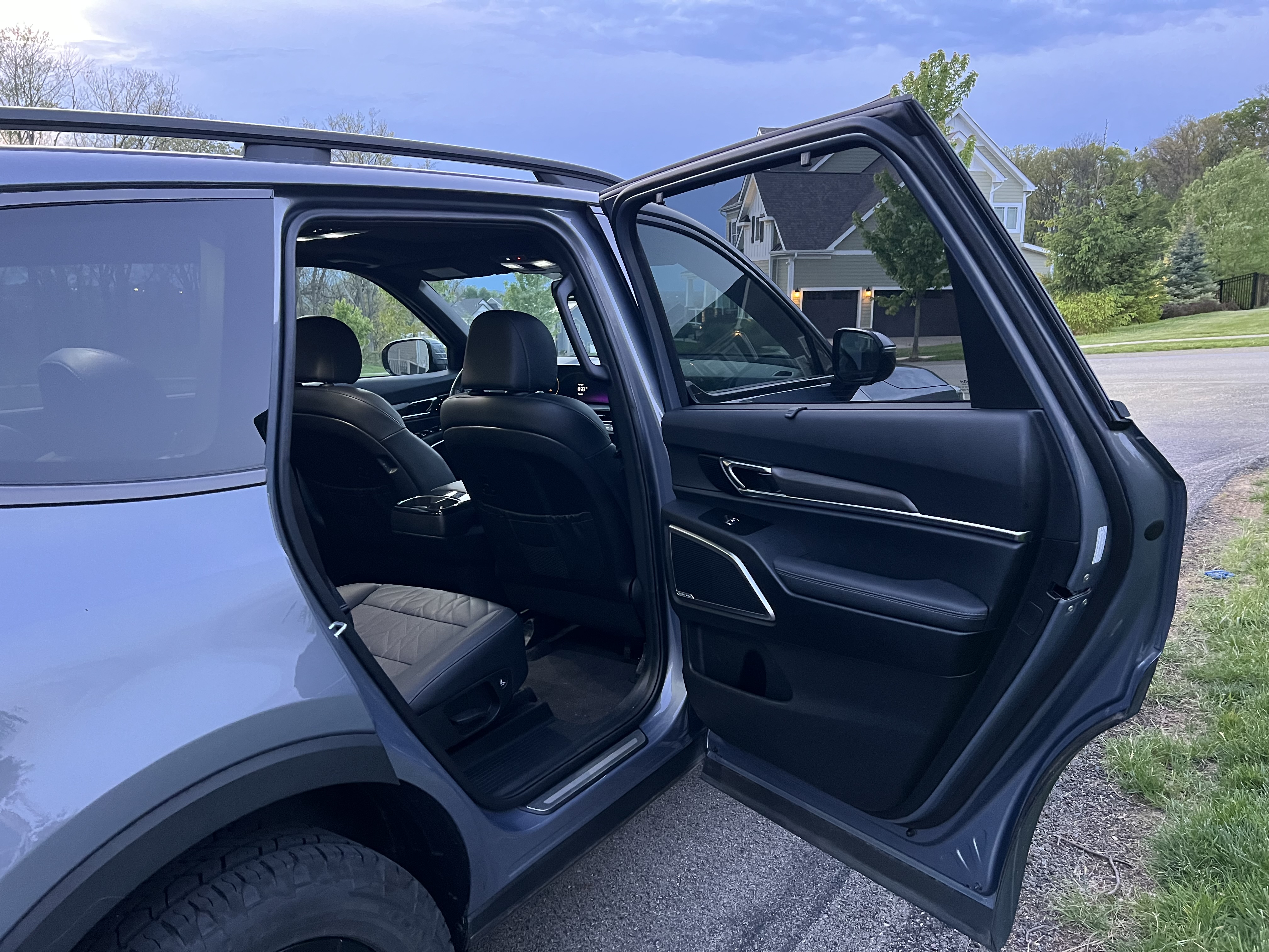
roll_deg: +0.3
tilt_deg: -12.0
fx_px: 953
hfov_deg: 67.3
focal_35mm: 26
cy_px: 476
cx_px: 634
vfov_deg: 53.1
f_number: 1.5
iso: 500
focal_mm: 5.7
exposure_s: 1/34
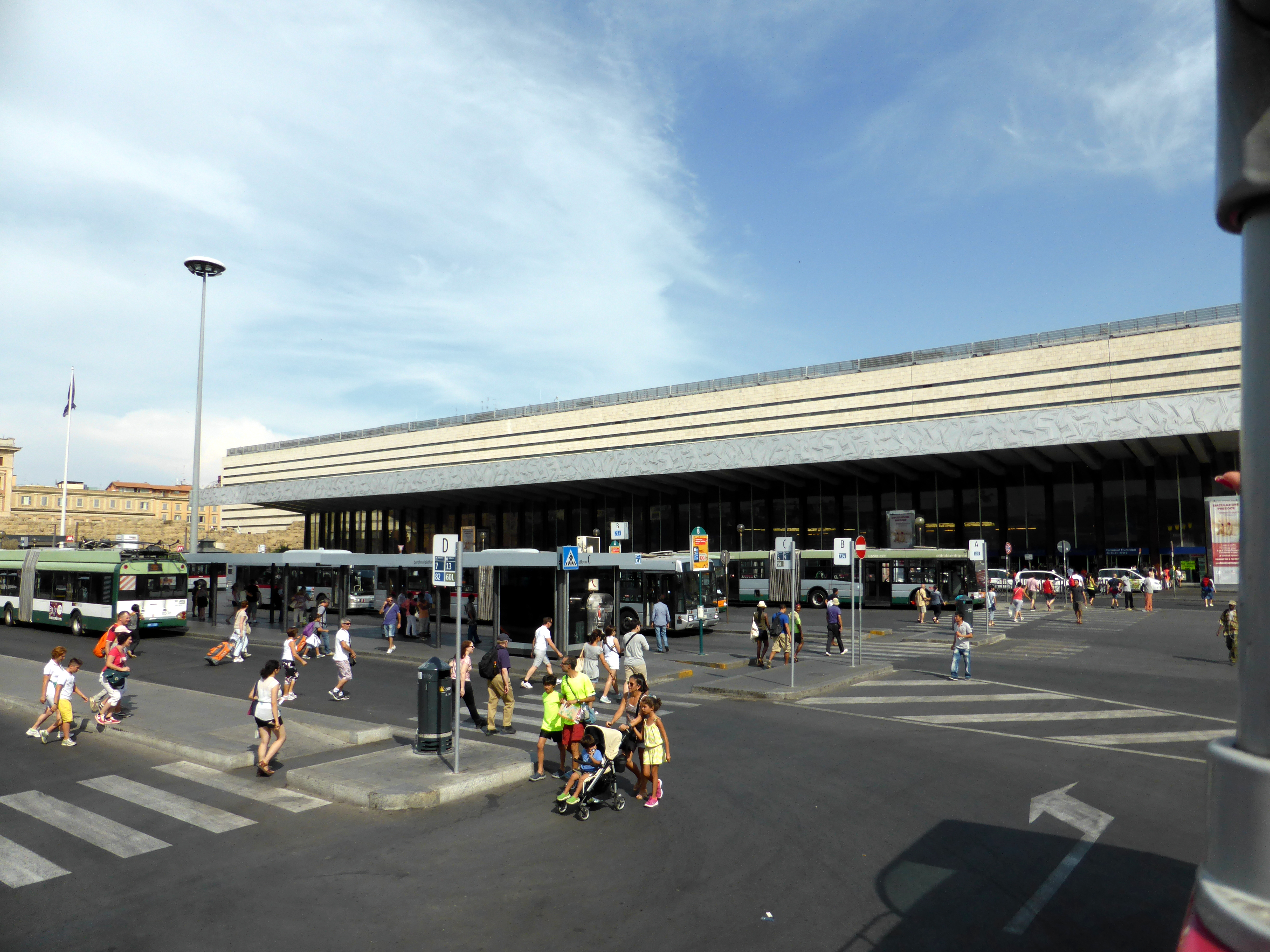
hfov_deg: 71.6
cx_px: 635
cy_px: 476
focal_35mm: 24
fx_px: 881
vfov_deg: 56.8
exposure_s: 1/1600
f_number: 3.3
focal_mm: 4.3
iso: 100
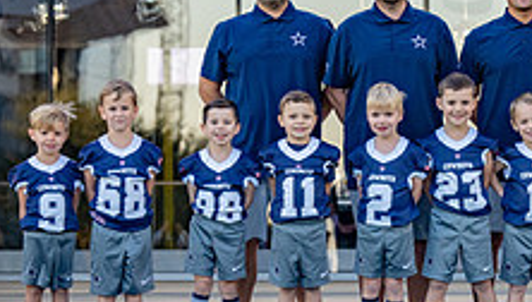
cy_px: 132
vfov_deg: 4.0
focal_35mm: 307
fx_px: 4340
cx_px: 388
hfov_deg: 7.0
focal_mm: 105
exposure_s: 1/1250
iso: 1000
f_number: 4
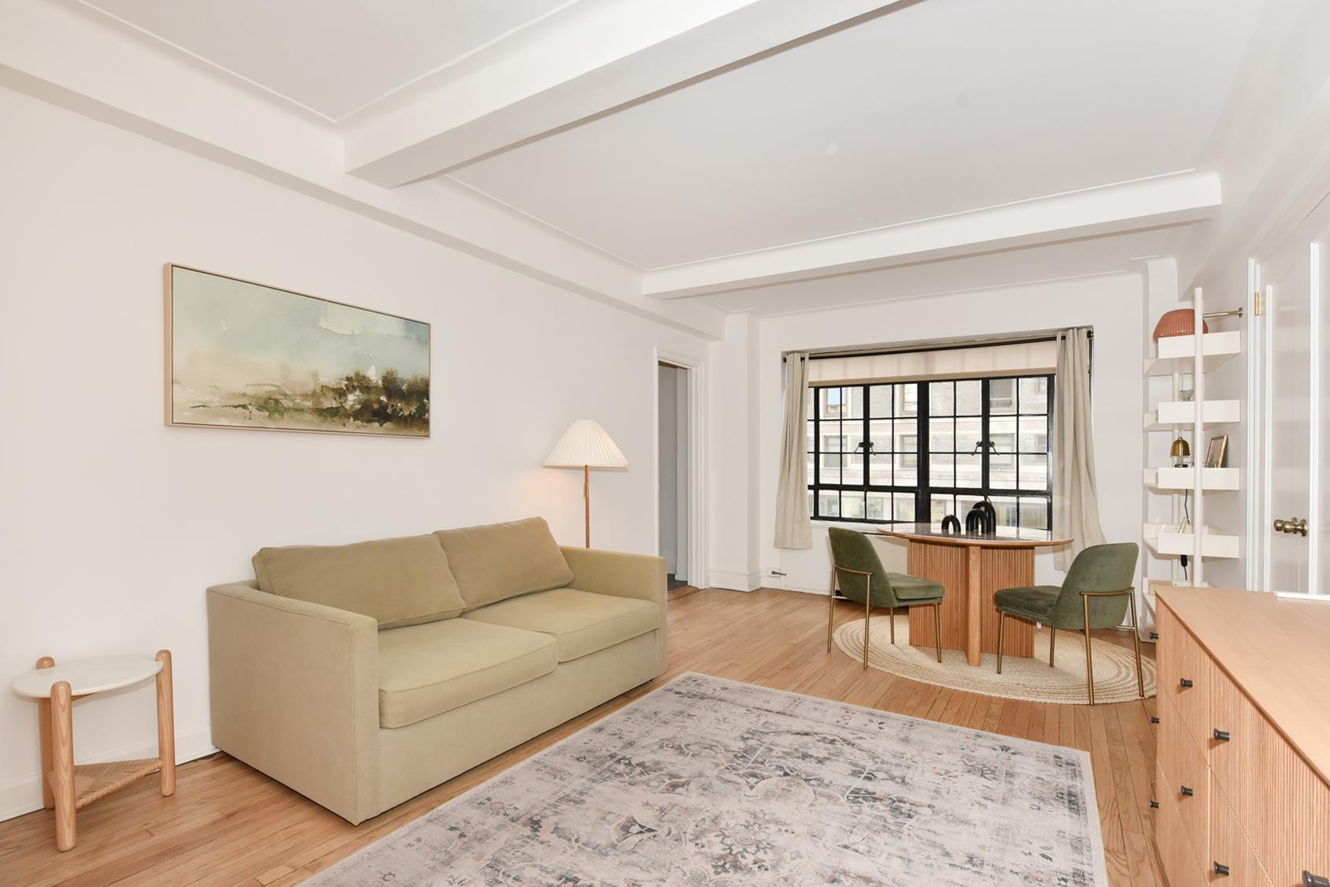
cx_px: 643
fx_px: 628
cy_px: 464
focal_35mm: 17
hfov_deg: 93.2
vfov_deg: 70.4
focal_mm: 14
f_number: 10
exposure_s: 1/160
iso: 1000
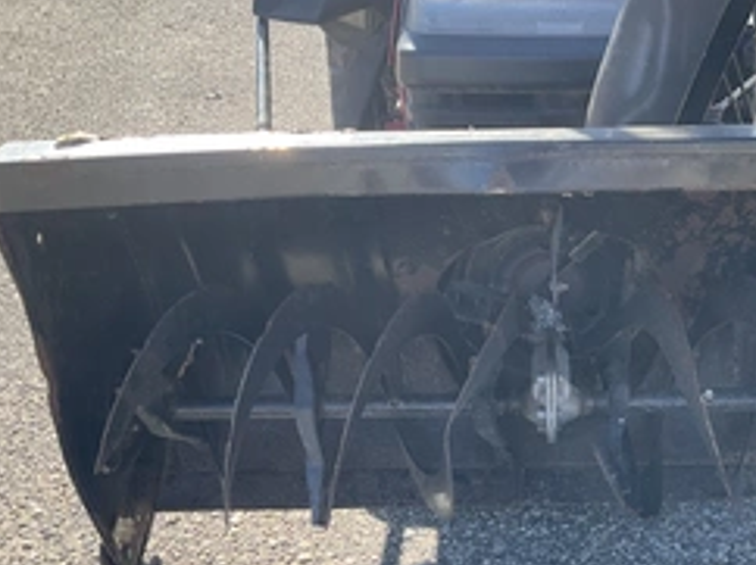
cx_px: 550
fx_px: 1047
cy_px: 365
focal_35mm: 48
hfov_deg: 38.8
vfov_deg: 30.0
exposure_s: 1/428
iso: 25
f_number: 1.8
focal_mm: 3
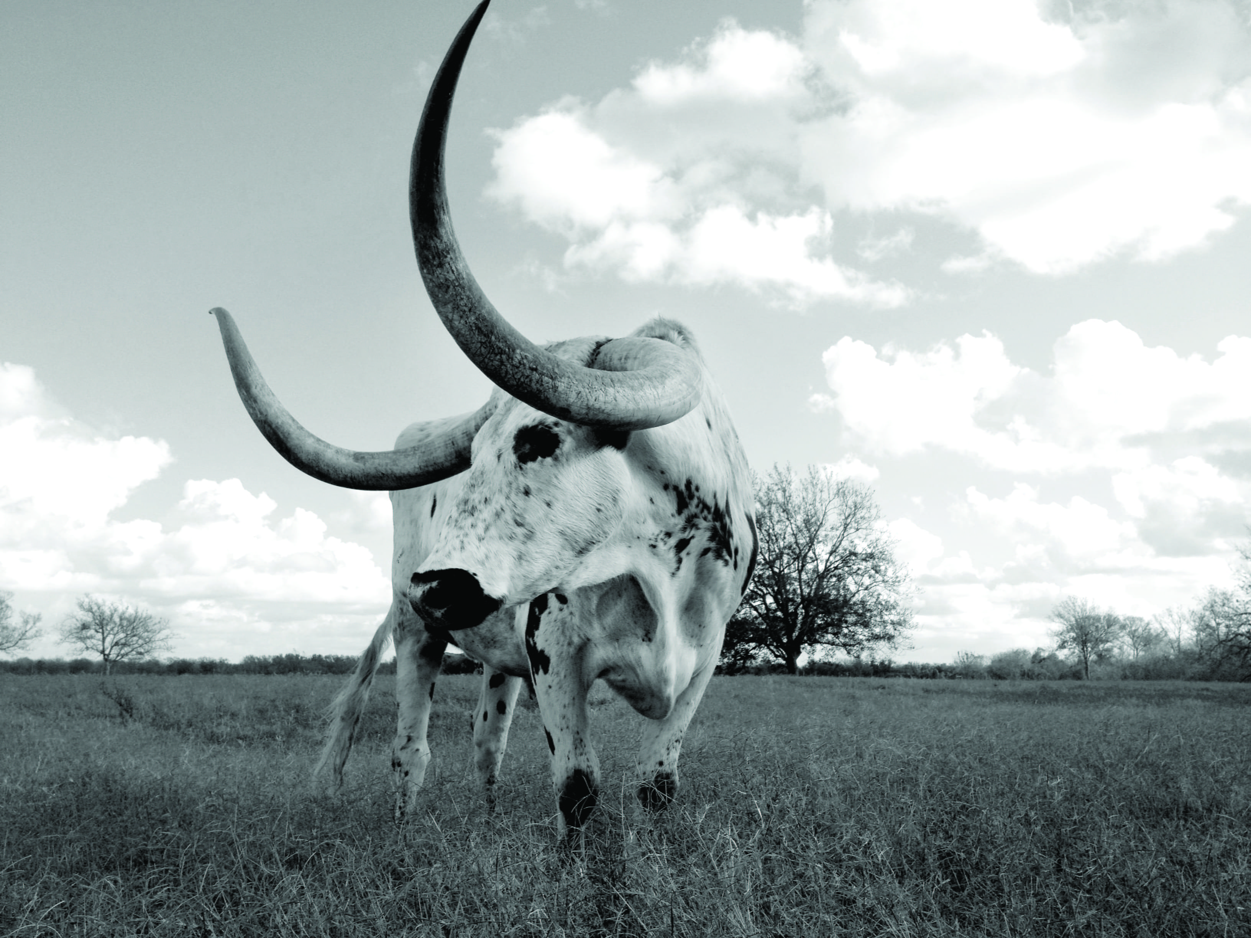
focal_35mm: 35
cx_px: 626
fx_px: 1265
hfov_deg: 52.6
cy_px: 469
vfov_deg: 40.7
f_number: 2.4
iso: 50
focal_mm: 4.28
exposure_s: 1/1126
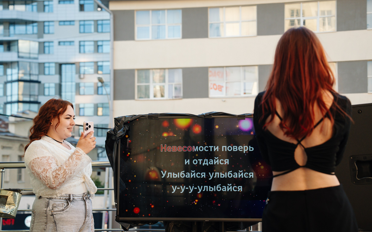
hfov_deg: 41.8
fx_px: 487
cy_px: 129
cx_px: 193
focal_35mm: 48
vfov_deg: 26.9
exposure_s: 1/250
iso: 640
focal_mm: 45
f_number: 3.5
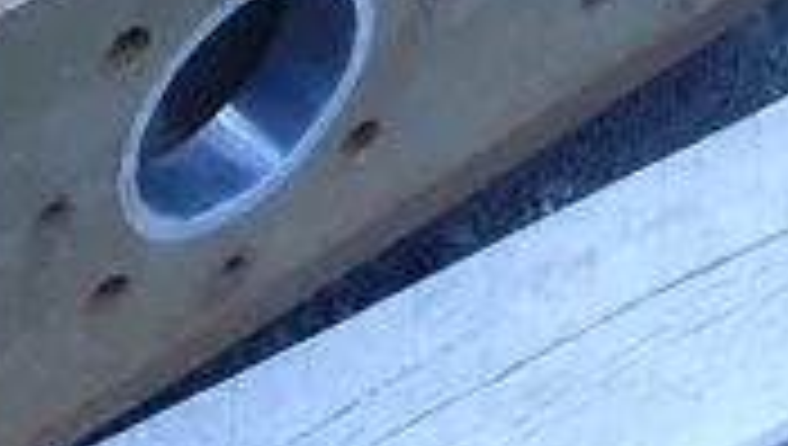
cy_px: -56
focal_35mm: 177
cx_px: -252
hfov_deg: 11.8
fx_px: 3703
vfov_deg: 6.8
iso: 80
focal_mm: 6.3
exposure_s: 1/125
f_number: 7.7
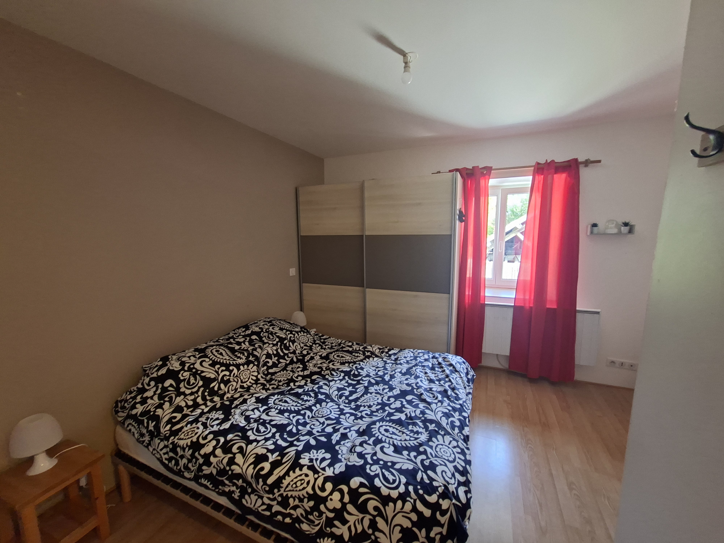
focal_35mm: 13
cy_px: 272
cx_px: 362
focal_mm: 1.74
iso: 200
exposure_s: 1/30
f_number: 2.2
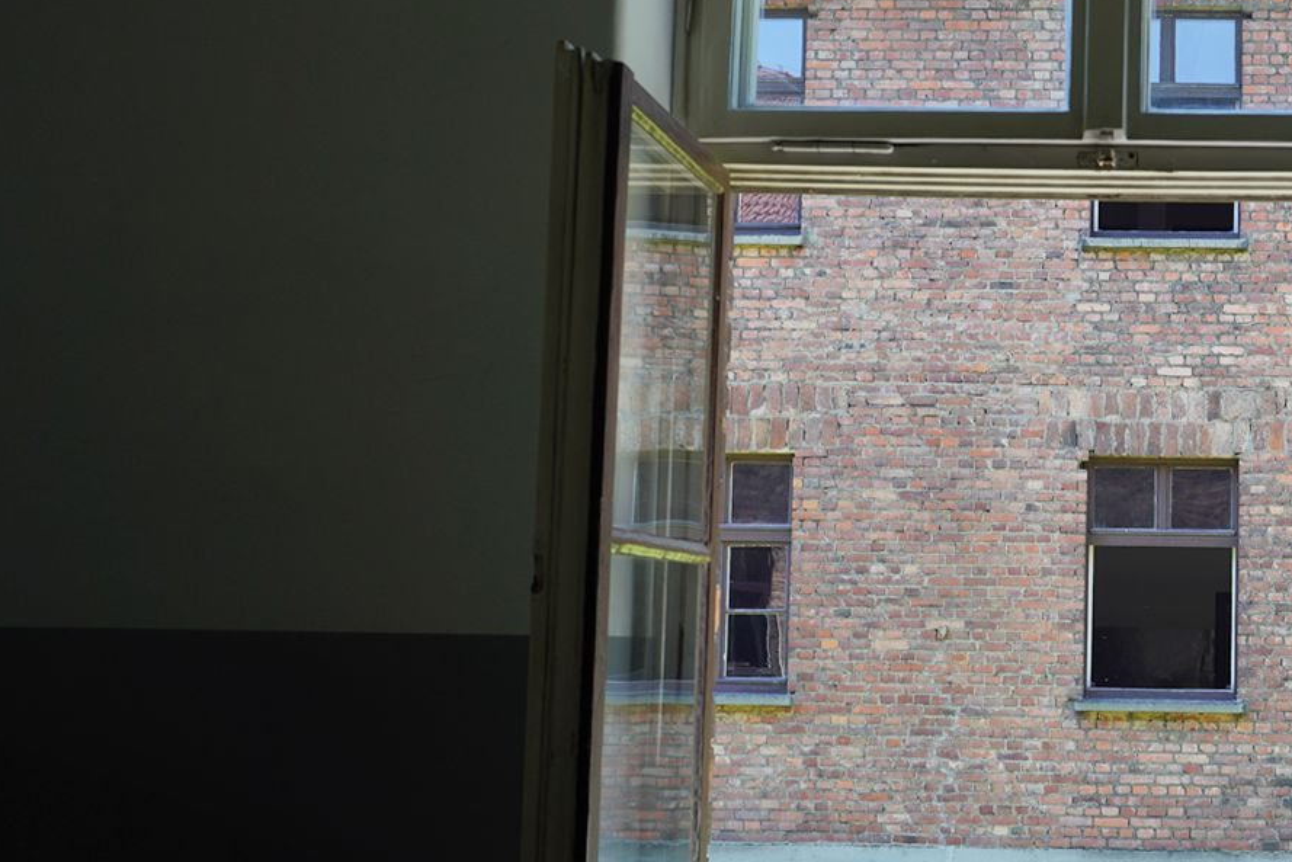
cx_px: 1144
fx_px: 1938
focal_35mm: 54
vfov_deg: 25.1
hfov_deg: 34.9
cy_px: 424
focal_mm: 24
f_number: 5
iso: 100
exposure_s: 1/100
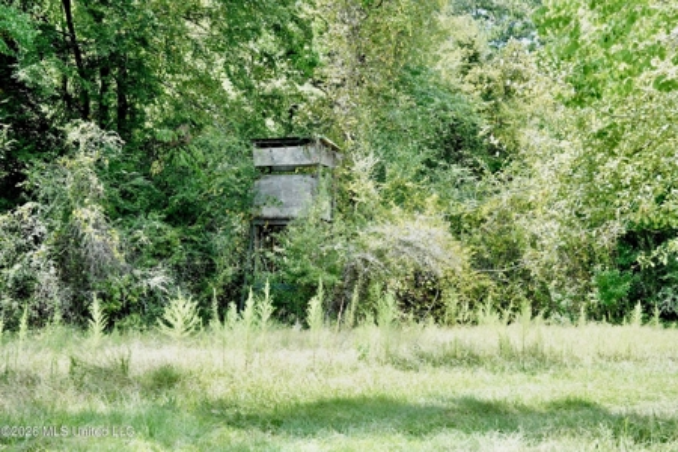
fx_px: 1318
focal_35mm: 70
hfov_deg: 28.8
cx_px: 339
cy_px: 226
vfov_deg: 19.5
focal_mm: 70
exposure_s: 1/40
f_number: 8
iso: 160
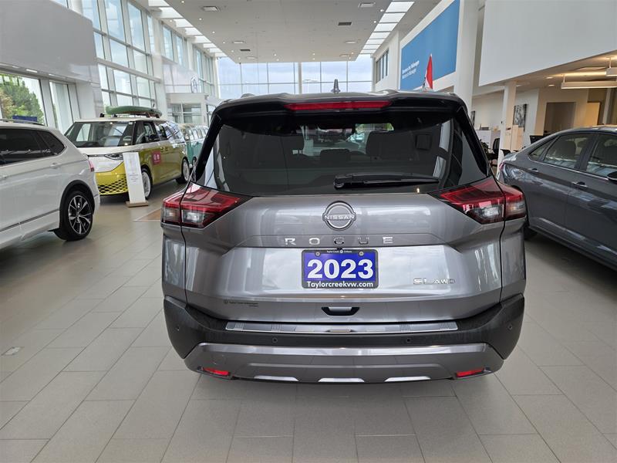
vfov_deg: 58.9
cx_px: 308
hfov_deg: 73.9
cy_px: 232
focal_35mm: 23
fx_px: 410
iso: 50
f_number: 1.7
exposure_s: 1/180
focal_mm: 6.3
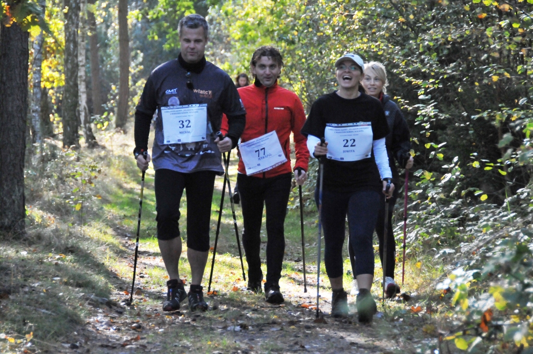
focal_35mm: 158
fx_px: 2329
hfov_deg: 13.1
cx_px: 266
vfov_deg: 8.7
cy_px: 177
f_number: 5.6
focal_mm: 105
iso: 3200
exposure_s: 1/1250
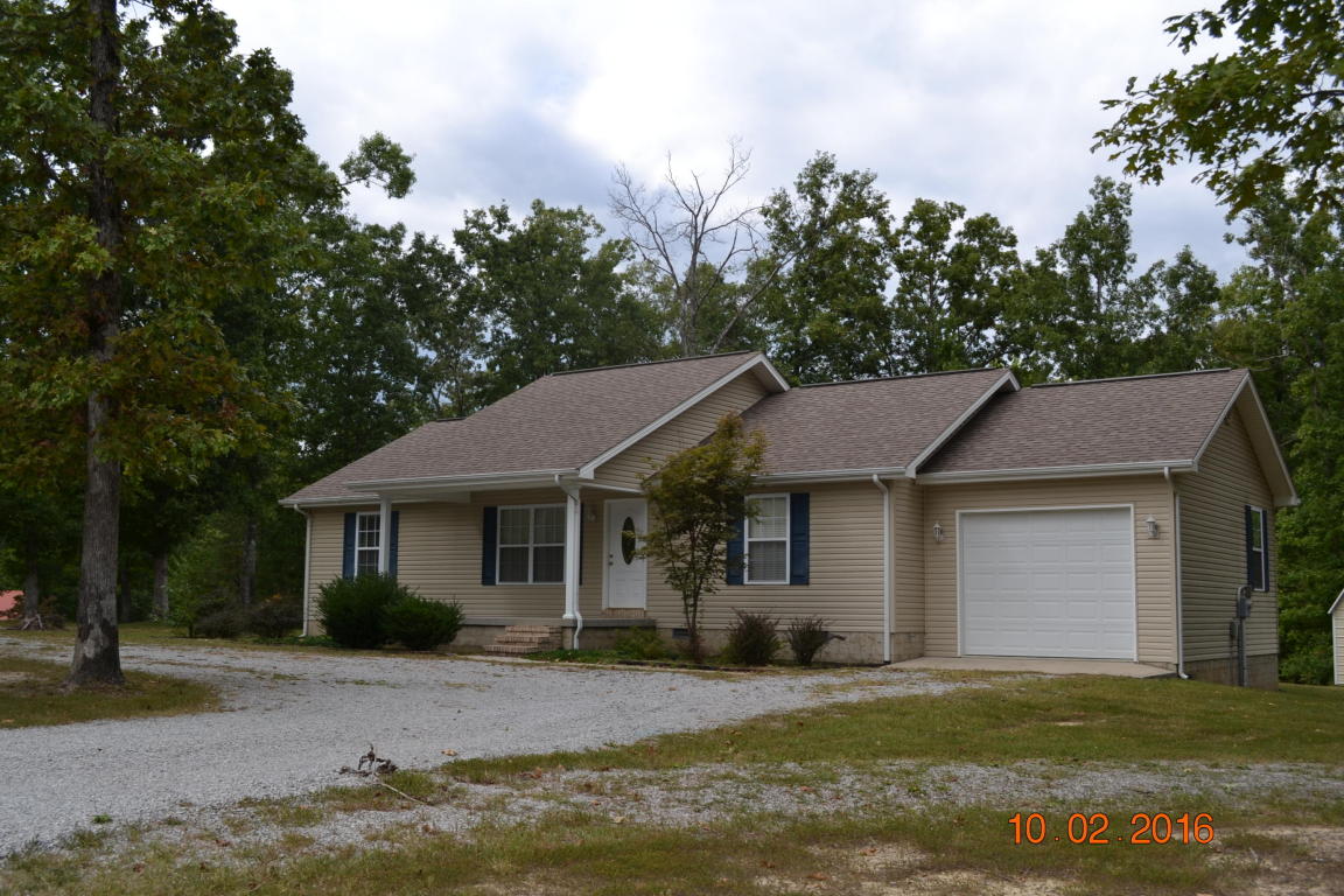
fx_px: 1344
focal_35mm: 36
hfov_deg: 53.1
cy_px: 448
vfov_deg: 36.9
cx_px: 672
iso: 100
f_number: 8
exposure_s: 1/200
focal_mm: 24
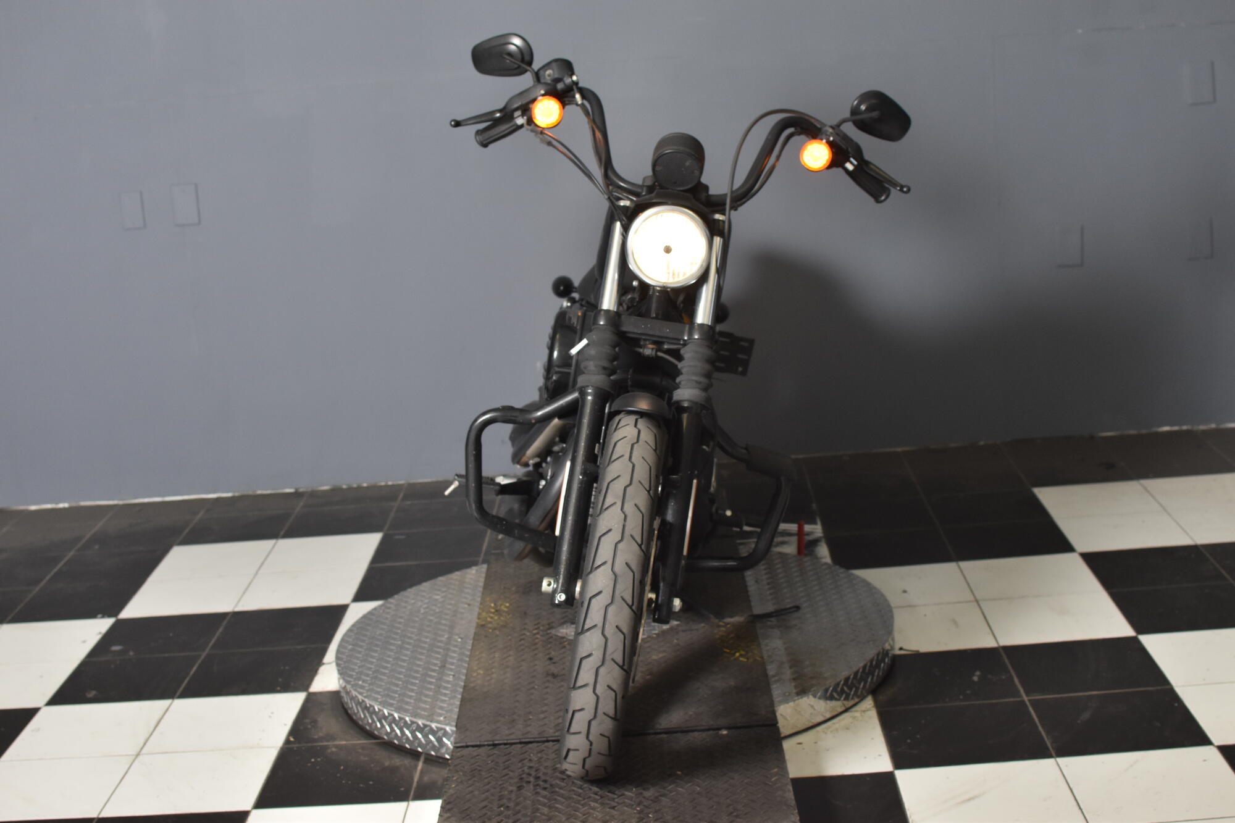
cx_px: 618
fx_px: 1801
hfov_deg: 37.9
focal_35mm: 52
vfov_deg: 25.7
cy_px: 412
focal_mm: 35
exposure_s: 1/160
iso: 800
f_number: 4.5
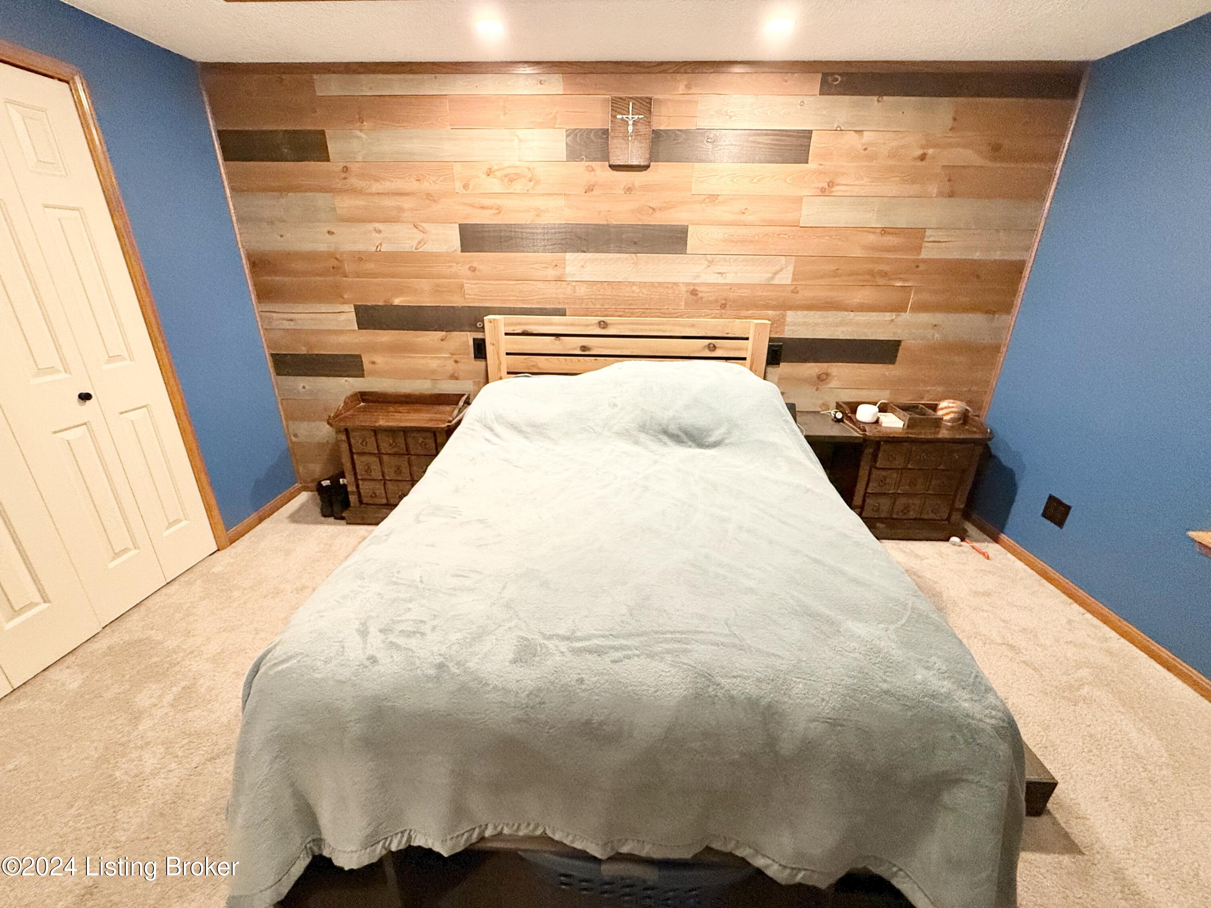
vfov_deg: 85.7
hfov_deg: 102.1
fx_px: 490
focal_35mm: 14
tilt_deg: -21.0
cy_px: 454
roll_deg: -1.0
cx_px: 606
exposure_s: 1/60
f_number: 2.2
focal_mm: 2.22
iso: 500
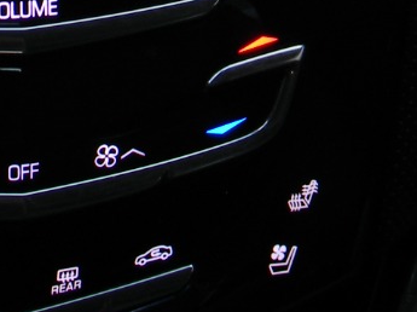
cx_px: 54
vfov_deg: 12.1
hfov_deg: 16.7
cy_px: -139
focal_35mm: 117
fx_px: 1408
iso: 80
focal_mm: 5
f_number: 3.5
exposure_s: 1/36.1
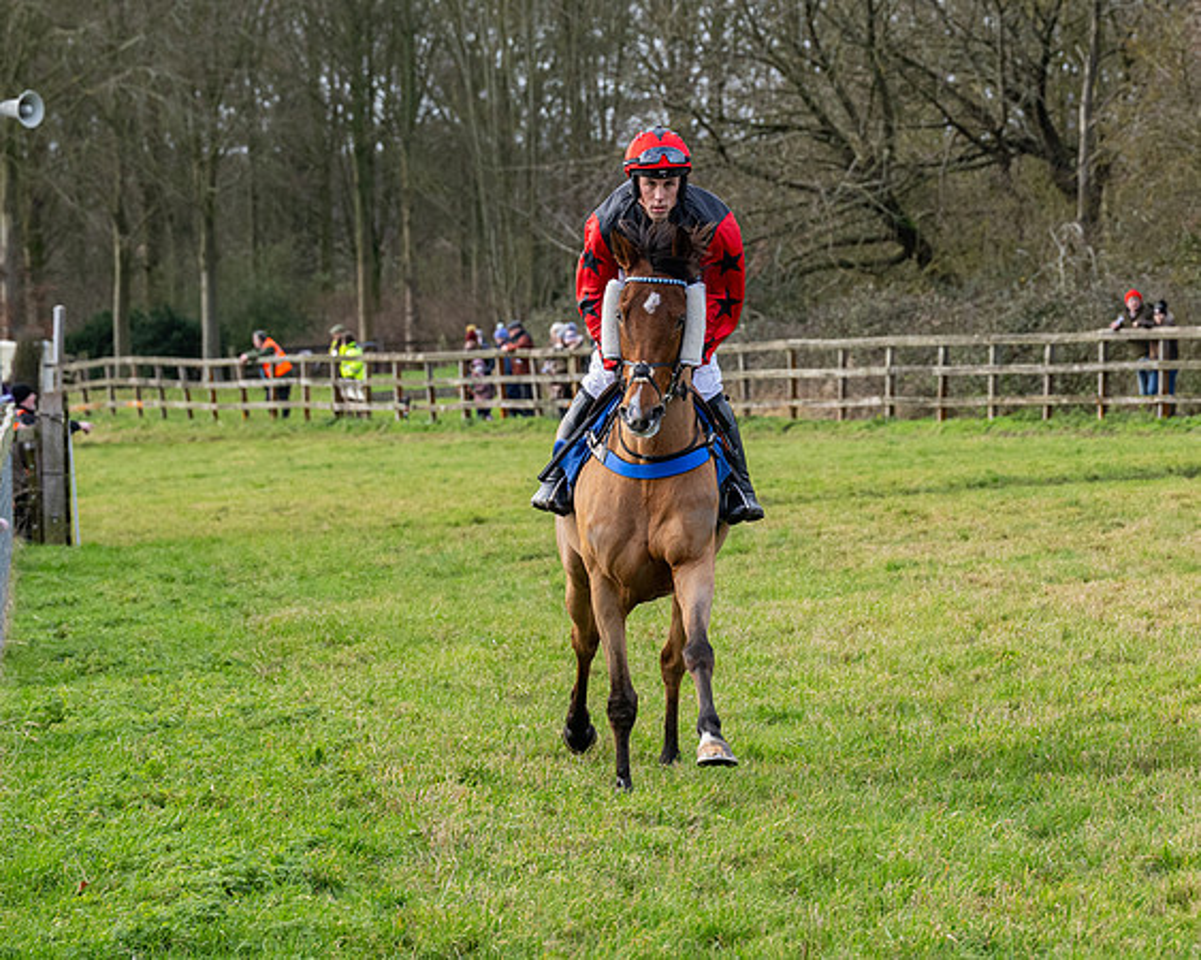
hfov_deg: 9.1
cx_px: 734
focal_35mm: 213
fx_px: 7574
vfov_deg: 7.3
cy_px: 348
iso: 800
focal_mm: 98
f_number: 5
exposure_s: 1/800
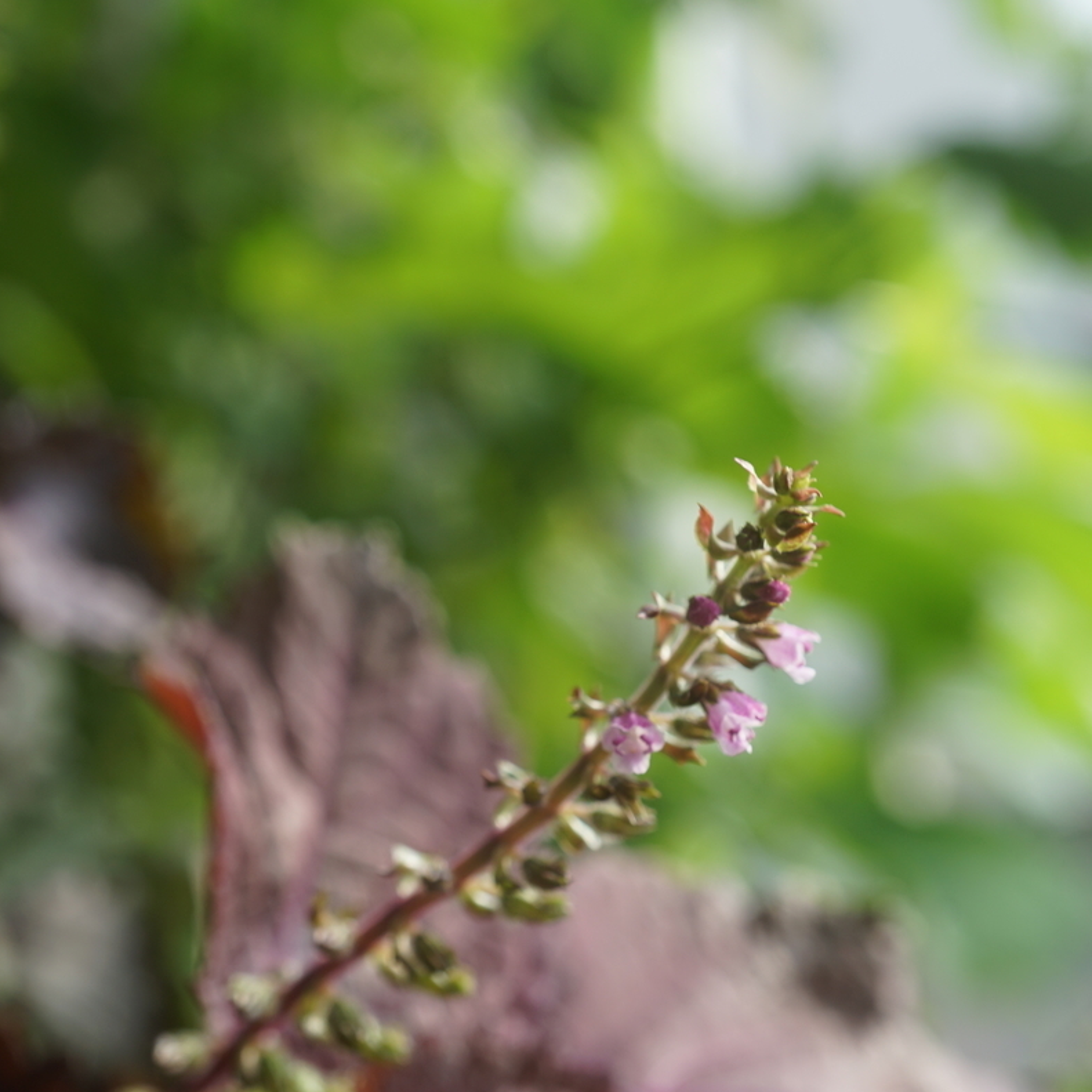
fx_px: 2070
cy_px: 548
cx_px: 421
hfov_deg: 29.5
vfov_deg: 29.6
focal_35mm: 58
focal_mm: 30
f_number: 5.6
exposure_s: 1/80
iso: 100
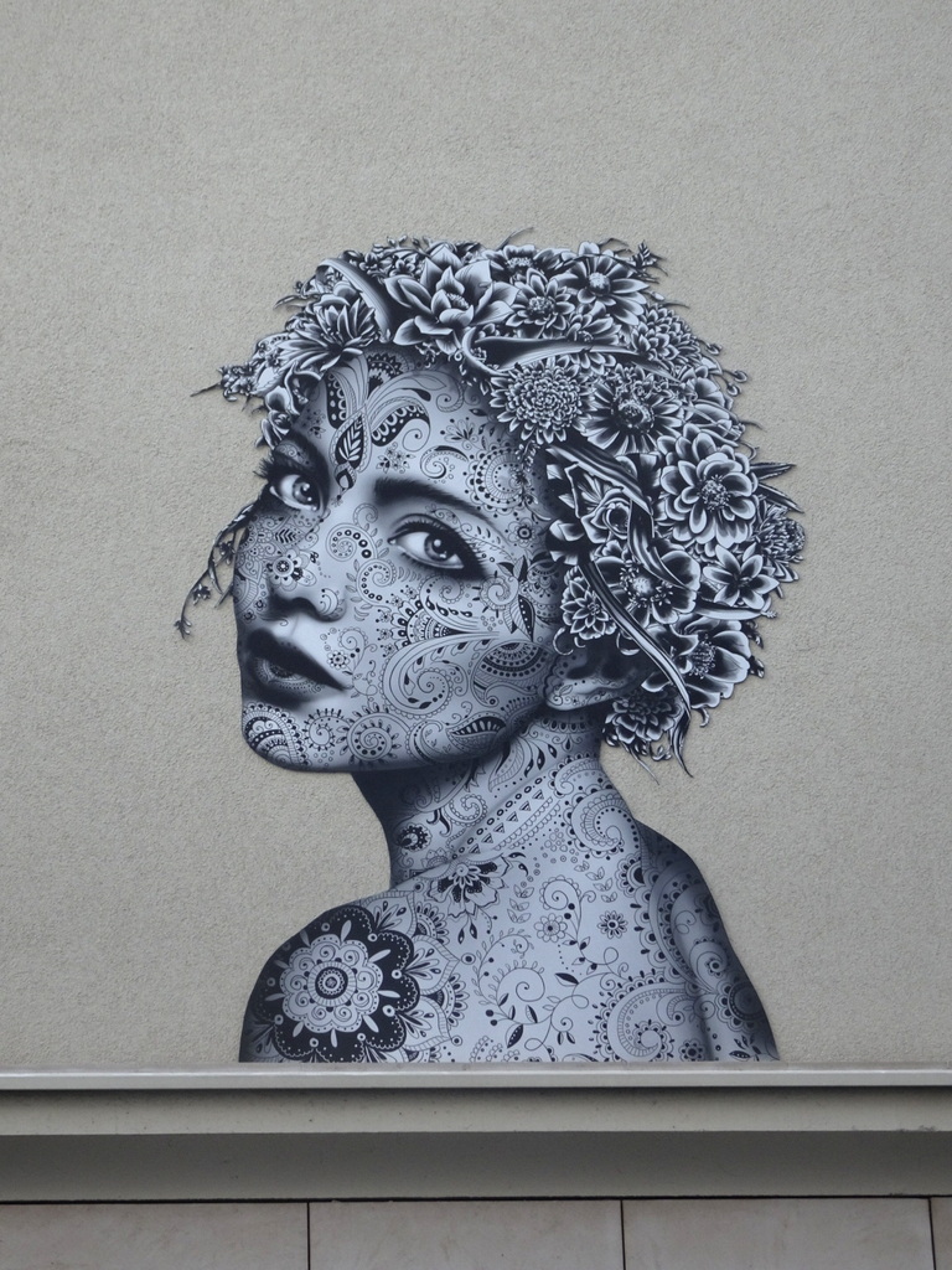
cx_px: 476
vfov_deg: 19.6
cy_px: 635
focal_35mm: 100
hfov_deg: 14.8
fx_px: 3667
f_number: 5
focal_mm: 17.01
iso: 125
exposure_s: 1/100
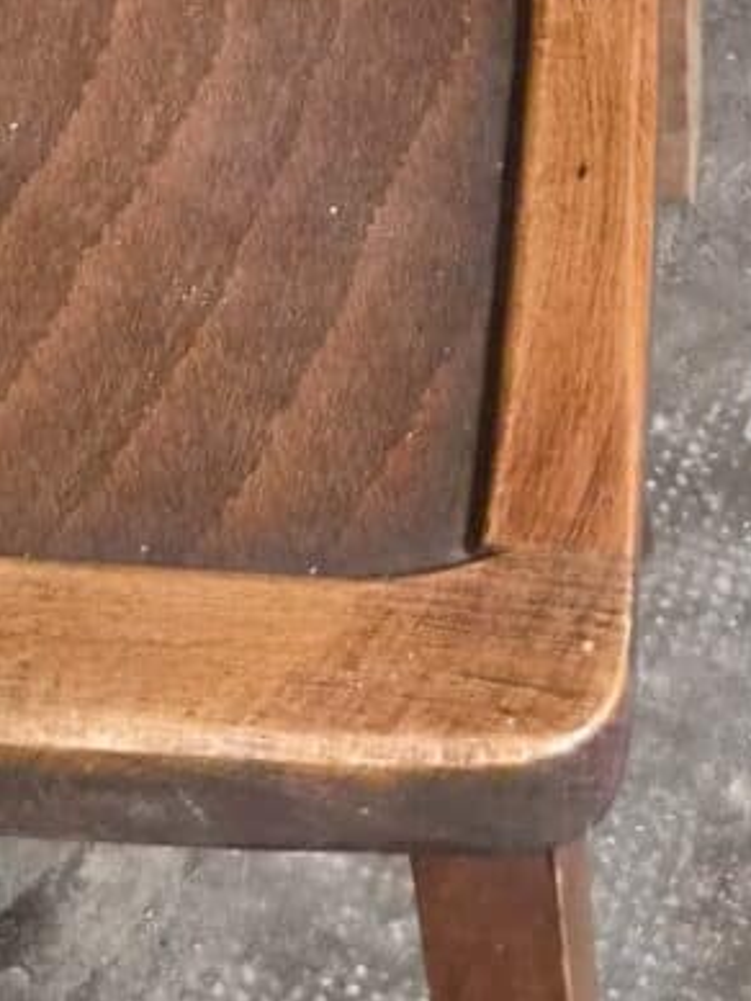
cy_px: -476
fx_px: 3498
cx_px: 491
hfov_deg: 12.2
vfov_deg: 15.1
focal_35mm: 121
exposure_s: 1/50
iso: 1600
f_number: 1.8
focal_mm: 5.4
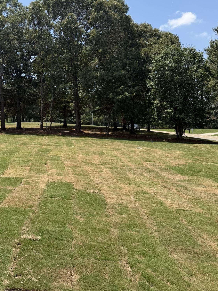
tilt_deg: +5.7
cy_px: 107
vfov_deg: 54.6
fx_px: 277
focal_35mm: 33
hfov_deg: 42.4
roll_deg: +0.3
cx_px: 73
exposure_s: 1/3759
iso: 80
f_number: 1.78
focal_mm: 6.76
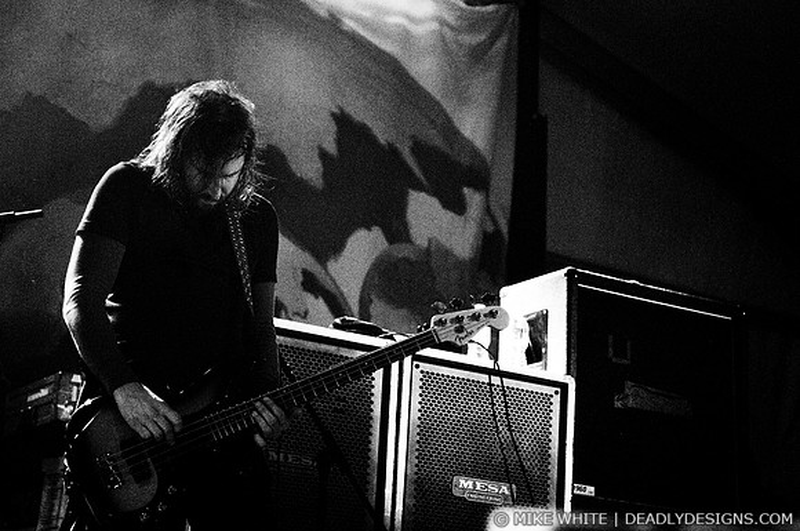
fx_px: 1731
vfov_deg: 17.4
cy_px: 266
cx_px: 400
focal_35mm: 78
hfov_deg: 26.0
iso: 800
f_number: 2.8
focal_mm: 52
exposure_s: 1/100
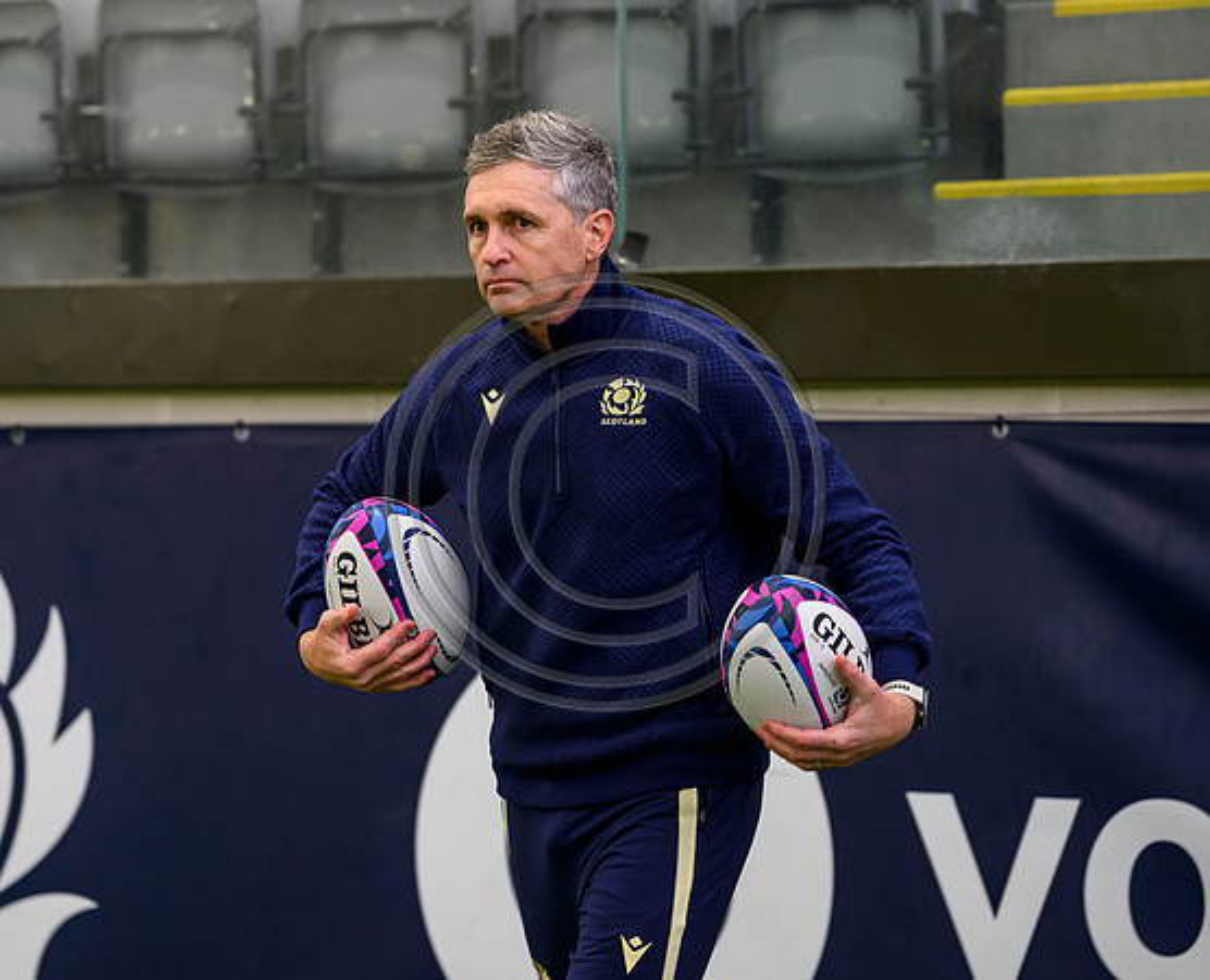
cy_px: 438
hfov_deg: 12.7
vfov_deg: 10.3
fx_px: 5434
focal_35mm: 151
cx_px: 570
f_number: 3.2
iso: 1000
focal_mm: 120
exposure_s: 1/160
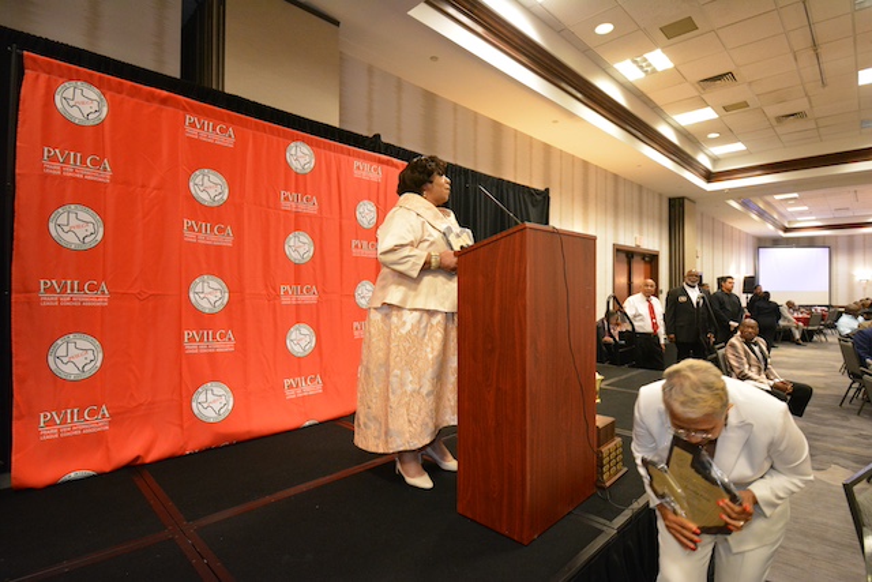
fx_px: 418
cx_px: 436
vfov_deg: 69.7
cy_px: 291
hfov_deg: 92.4
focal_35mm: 17
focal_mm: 11.5
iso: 3200
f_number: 4.8
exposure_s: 1/60
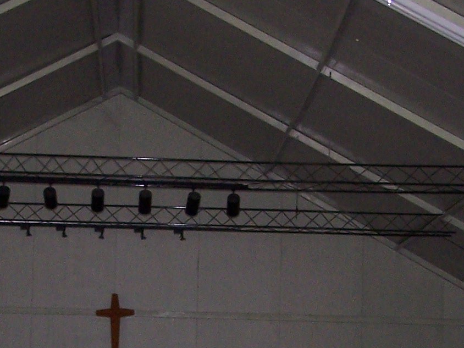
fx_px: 1555
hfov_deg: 17.0
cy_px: 348
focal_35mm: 116
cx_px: 194
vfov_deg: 12.6
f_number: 2.8
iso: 140
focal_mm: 6.3
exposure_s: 1/60
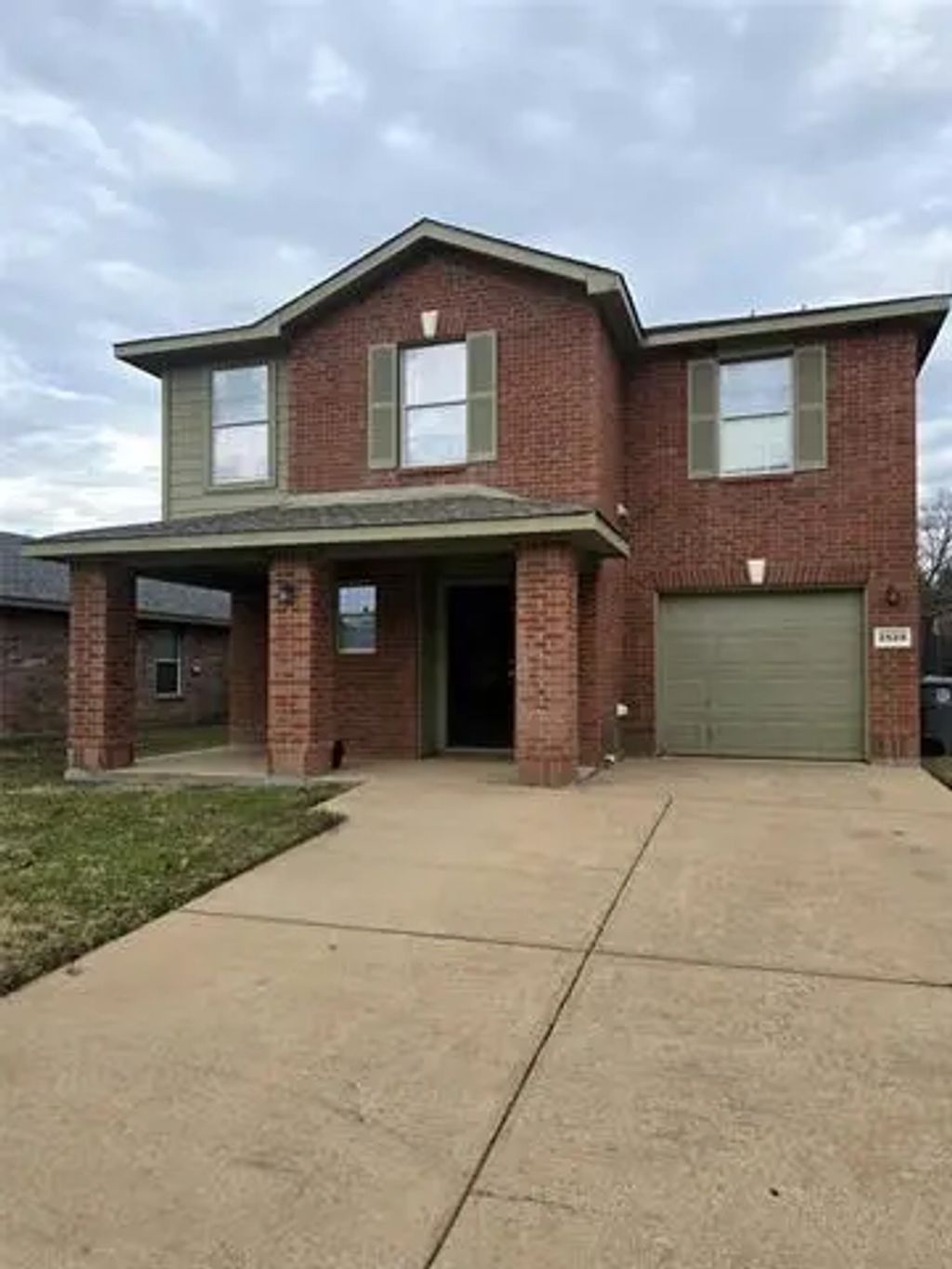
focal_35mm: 23
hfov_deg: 58.9
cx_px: 476
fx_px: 843
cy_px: 634
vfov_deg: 73.9
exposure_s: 1/1000
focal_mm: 5.4
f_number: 1.8
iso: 25
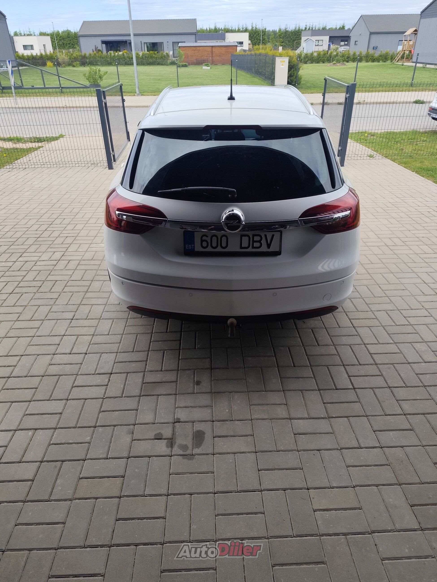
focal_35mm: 23
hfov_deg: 58.9
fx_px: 387
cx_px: 218
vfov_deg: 73.9
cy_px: 291
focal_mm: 6.19
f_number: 1.65
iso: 50
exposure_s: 1/669
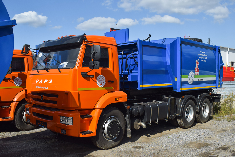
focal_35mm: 33
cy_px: 78
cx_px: 118
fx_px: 215
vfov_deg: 40.0
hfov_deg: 57.2
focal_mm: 22
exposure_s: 1/1250
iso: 200
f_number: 7.1
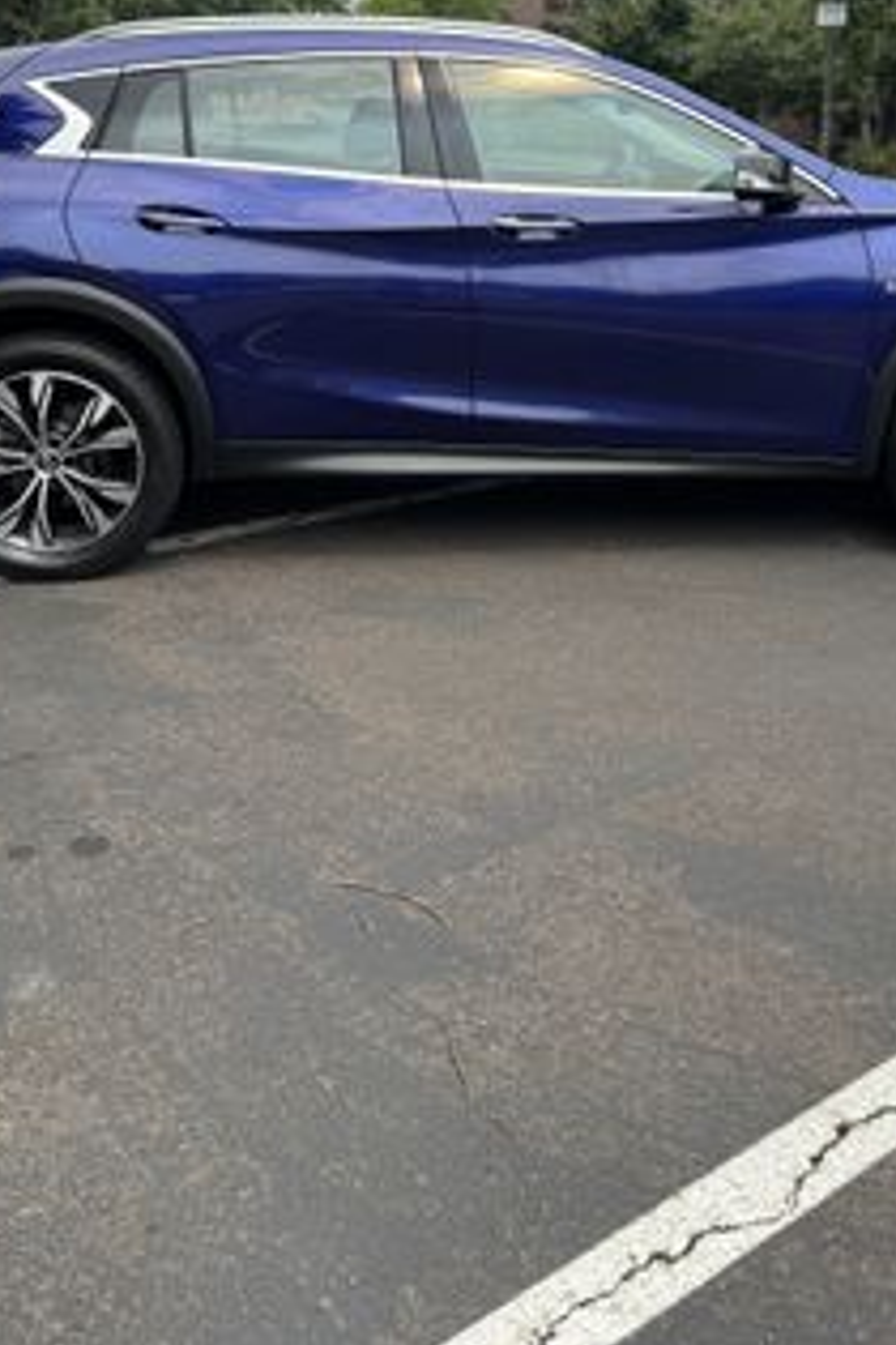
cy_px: 367
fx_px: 1419
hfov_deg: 35.0
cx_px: 503
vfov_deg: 49.1
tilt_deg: -10.4
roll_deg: +0.4
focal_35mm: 38
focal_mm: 6.76
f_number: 1.78
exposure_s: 1/3096
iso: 80
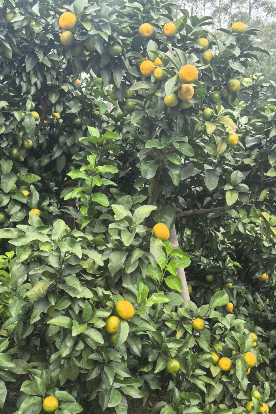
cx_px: 150
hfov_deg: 25.5
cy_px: 203
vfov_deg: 37.5
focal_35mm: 53
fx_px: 609
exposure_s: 1/699
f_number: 2
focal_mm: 6.98
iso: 50
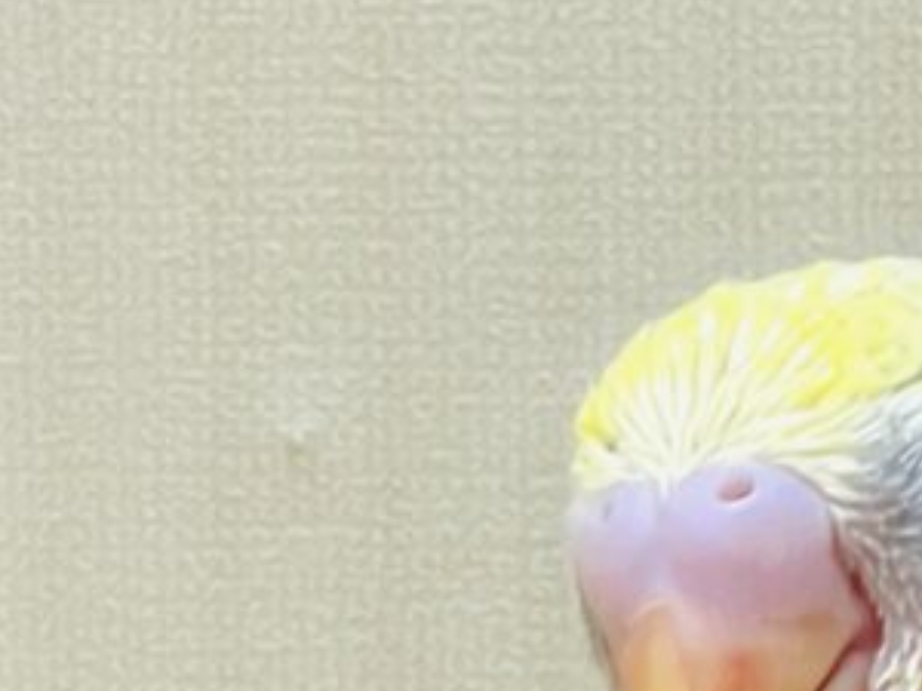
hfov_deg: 9.1
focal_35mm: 208
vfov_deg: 7.0
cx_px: 1641
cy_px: 1063
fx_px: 5540
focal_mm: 6
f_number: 2
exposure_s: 1/99
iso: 100
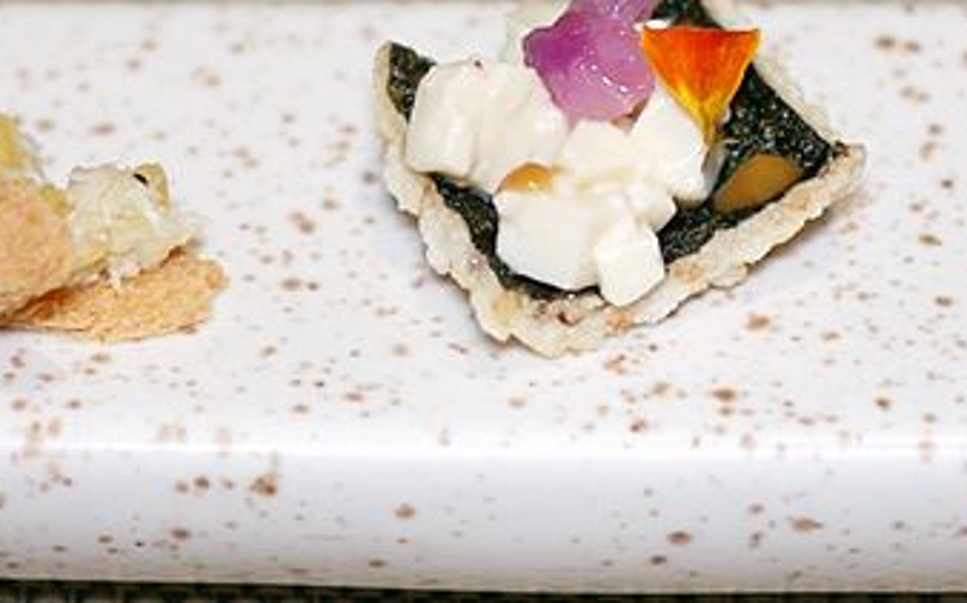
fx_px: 4136
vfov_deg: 8.3
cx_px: 472
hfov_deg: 13.3
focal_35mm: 157
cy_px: 199
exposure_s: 1/125
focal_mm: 25
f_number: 1.8
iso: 200
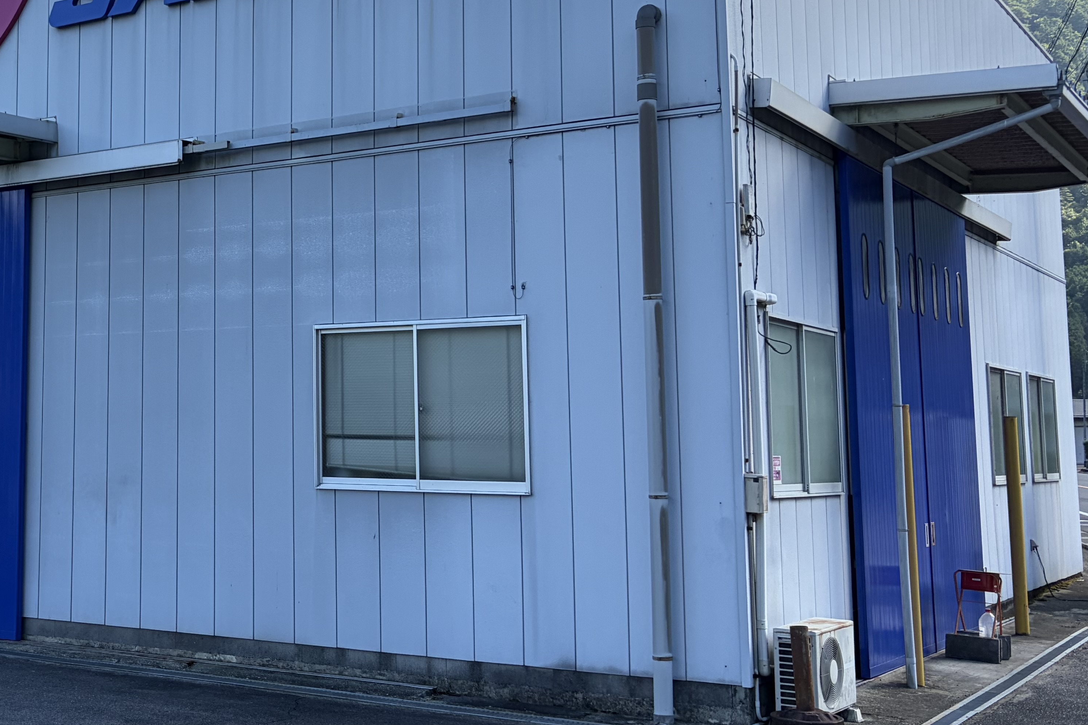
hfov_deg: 36.3
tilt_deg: +7.0
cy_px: 253
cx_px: 153
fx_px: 1571
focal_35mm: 52
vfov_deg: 25.9
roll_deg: -0.3
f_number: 1.6
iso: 64
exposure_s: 1/1287
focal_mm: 5.96
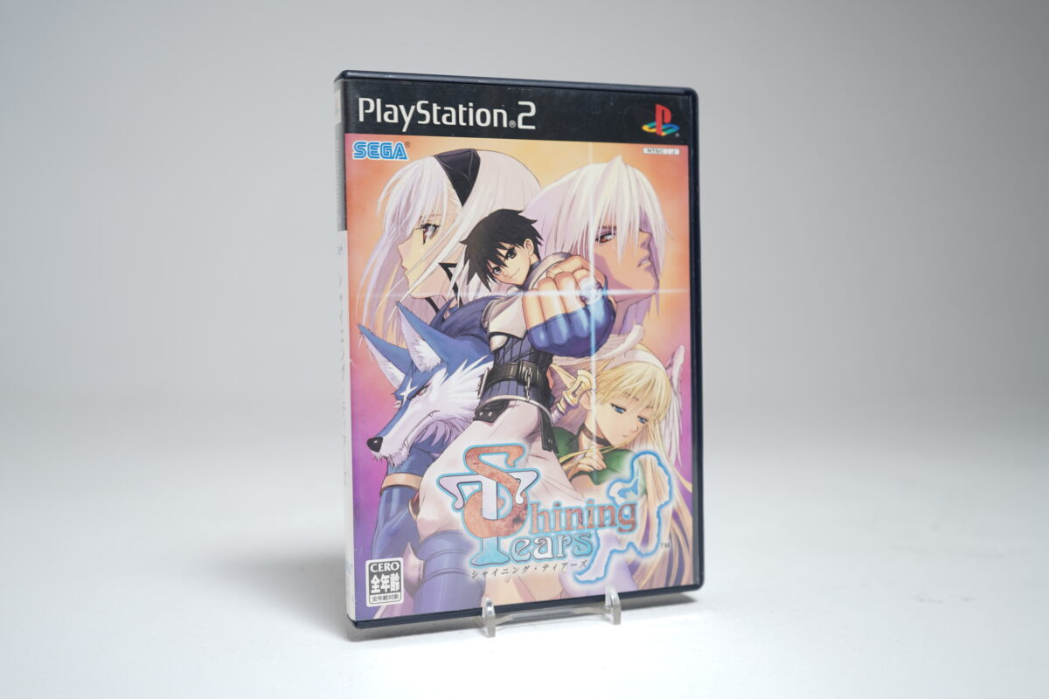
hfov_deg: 53.1
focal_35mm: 36
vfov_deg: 36.9
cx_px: 524
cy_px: 350
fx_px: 1049
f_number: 4
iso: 64
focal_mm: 36
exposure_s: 1/6
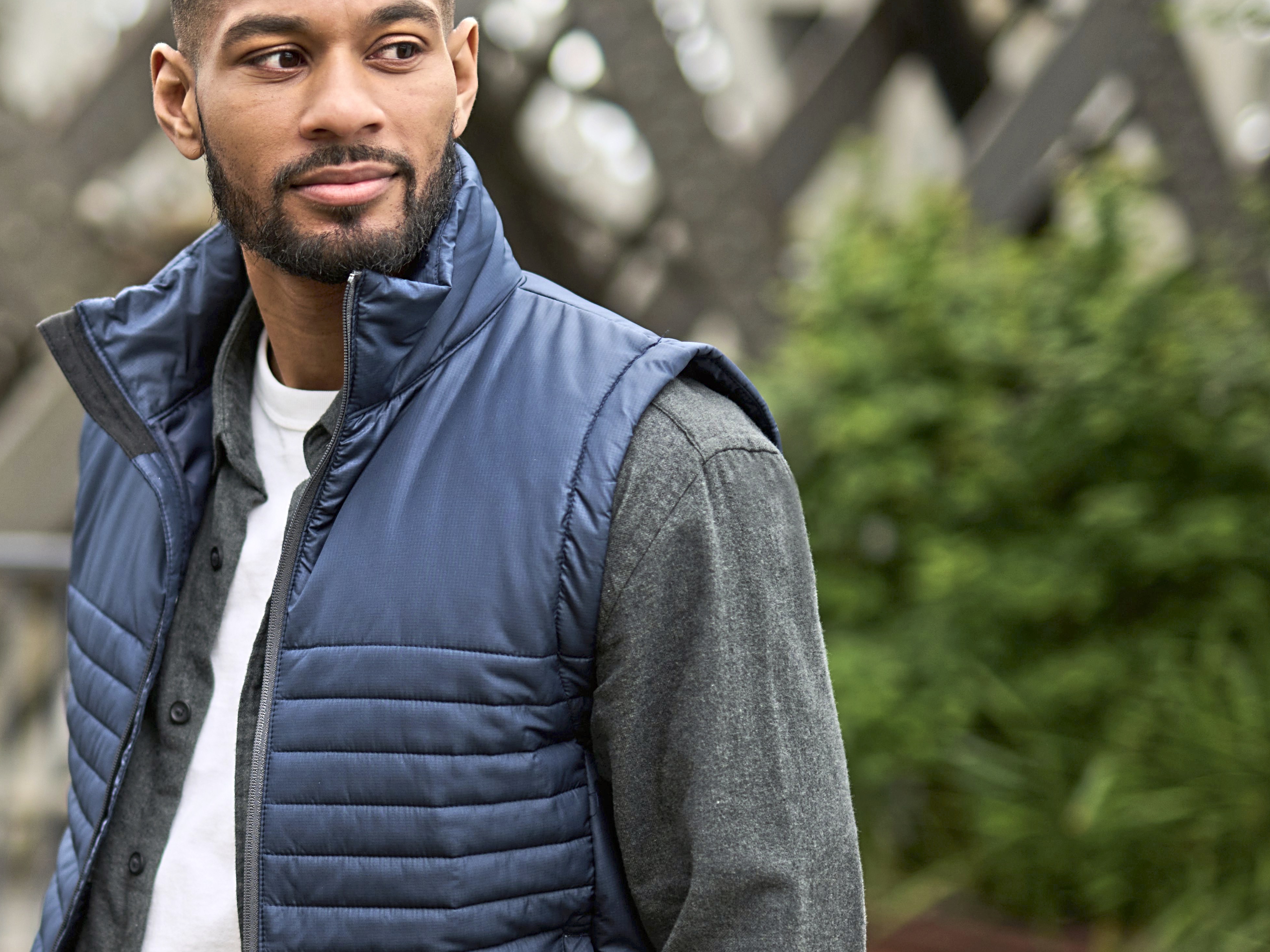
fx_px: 3742
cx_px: 270
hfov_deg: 19.1
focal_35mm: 102
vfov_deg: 14.5
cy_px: 707
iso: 200
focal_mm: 50
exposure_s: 1/1600
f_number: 1.4
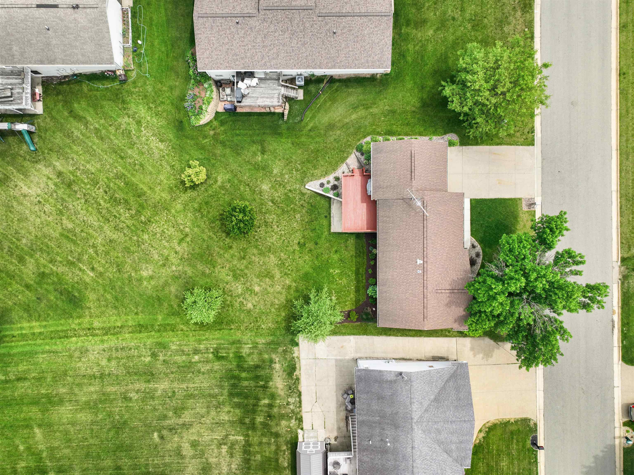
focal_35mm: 24
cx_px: 317
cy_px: 238
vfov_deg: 56.8
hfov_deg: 71.6
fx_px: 439
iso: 100
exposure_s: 1/800
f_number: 2.8
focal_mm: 12.29
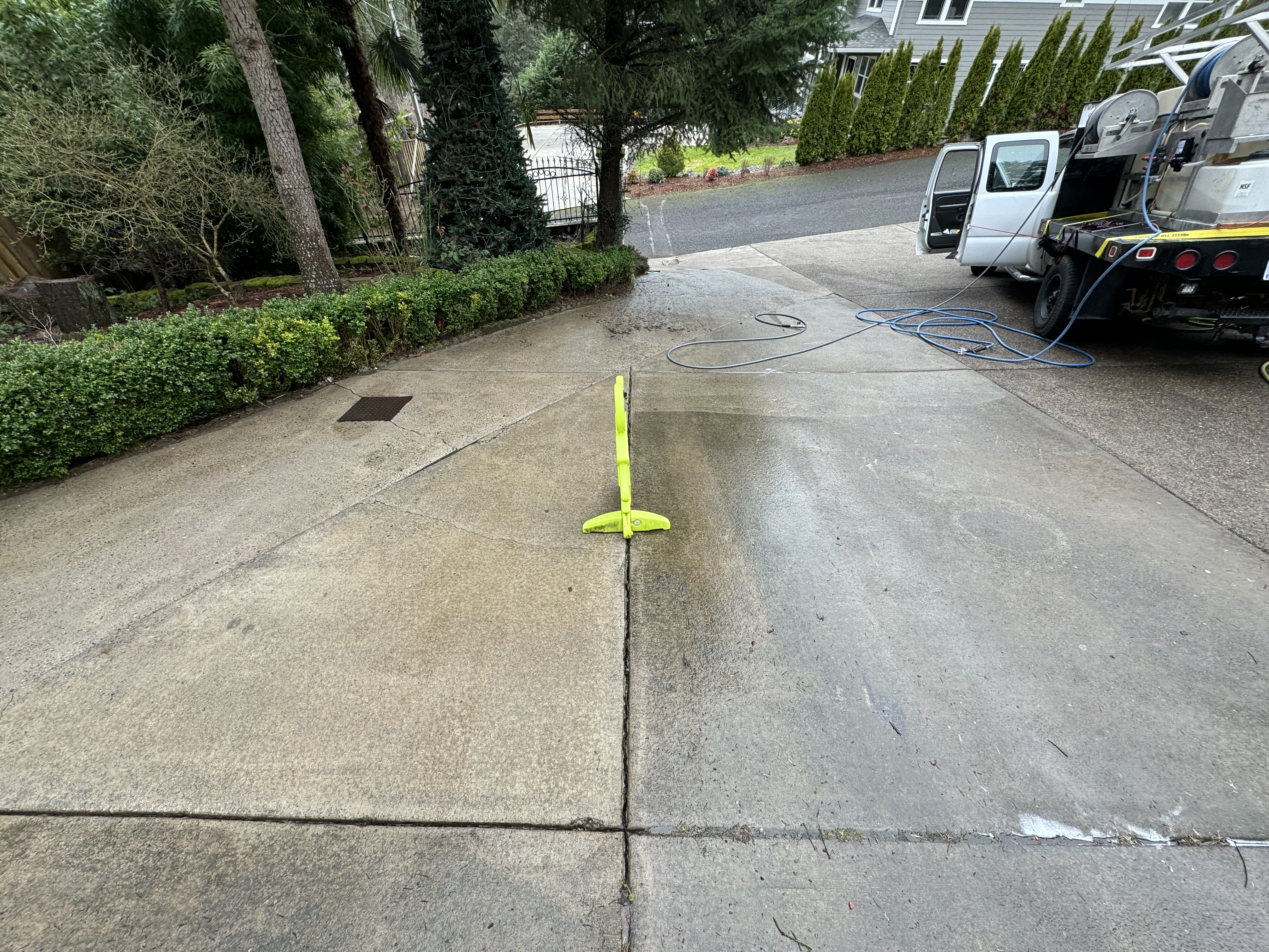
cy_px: 476
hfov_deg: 102.1
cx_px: 634
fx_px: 513
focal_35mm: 14
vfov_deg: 85.7
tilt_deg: -45.9
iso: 40
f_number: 2.2
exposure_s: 1/143
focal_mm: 2.22
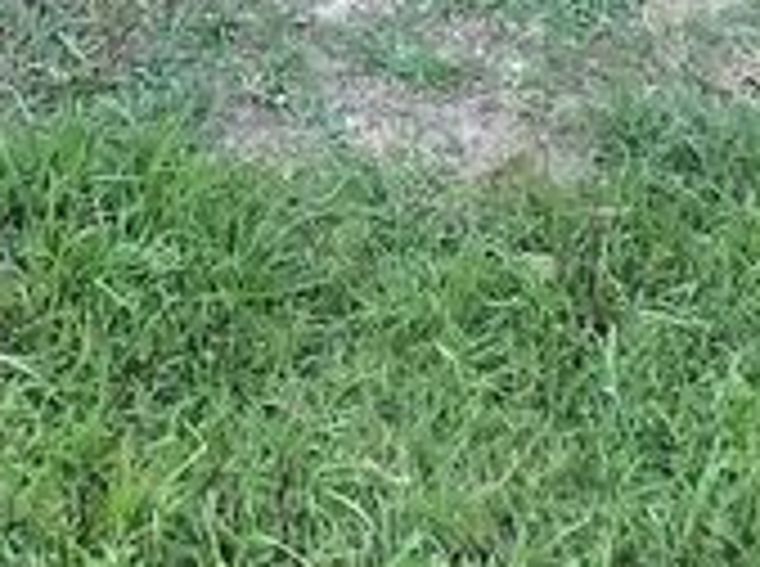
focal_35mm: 79
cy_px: -1040
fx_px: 1731
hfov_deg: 23.4
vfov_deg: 11.9
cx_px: -58
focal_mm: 2.2
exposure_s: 1/197
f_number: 2.2
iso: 50
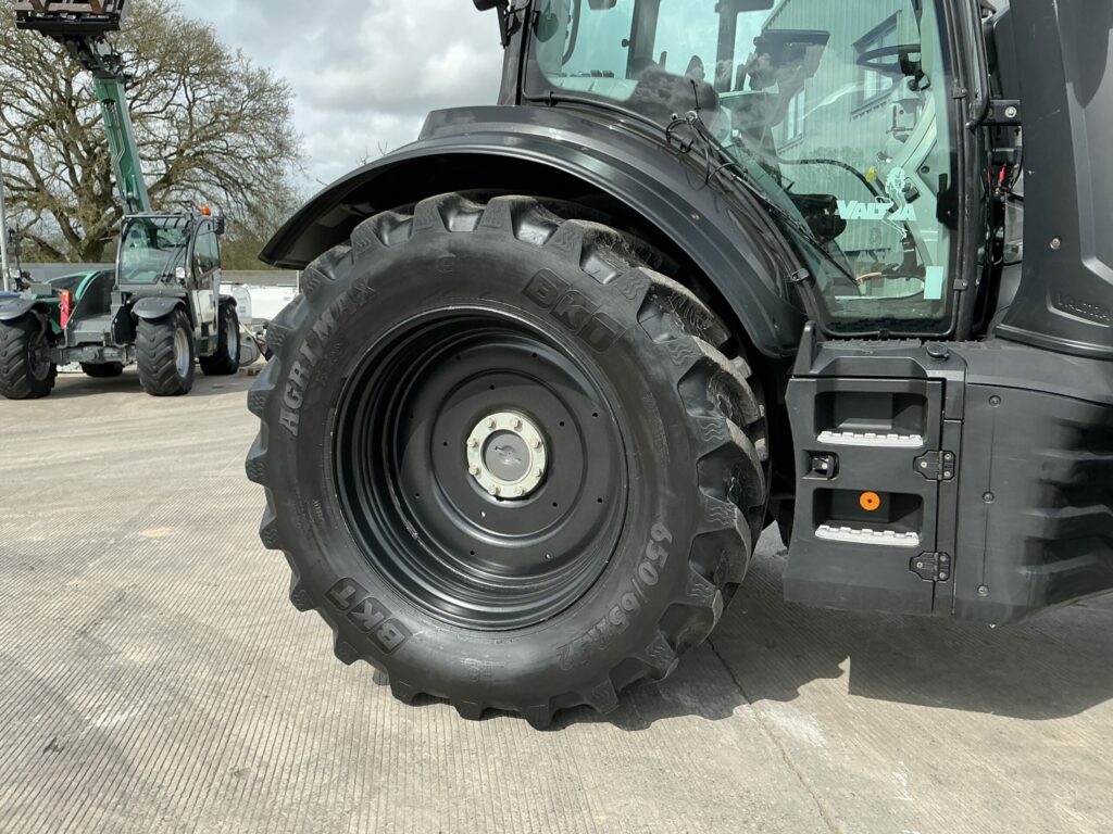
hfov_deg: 63.4
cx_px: 556
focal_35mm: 28
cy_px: 417
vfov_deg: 49.7
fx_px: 900
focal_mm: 3
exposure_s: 1/1121
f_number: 1.8
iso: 25
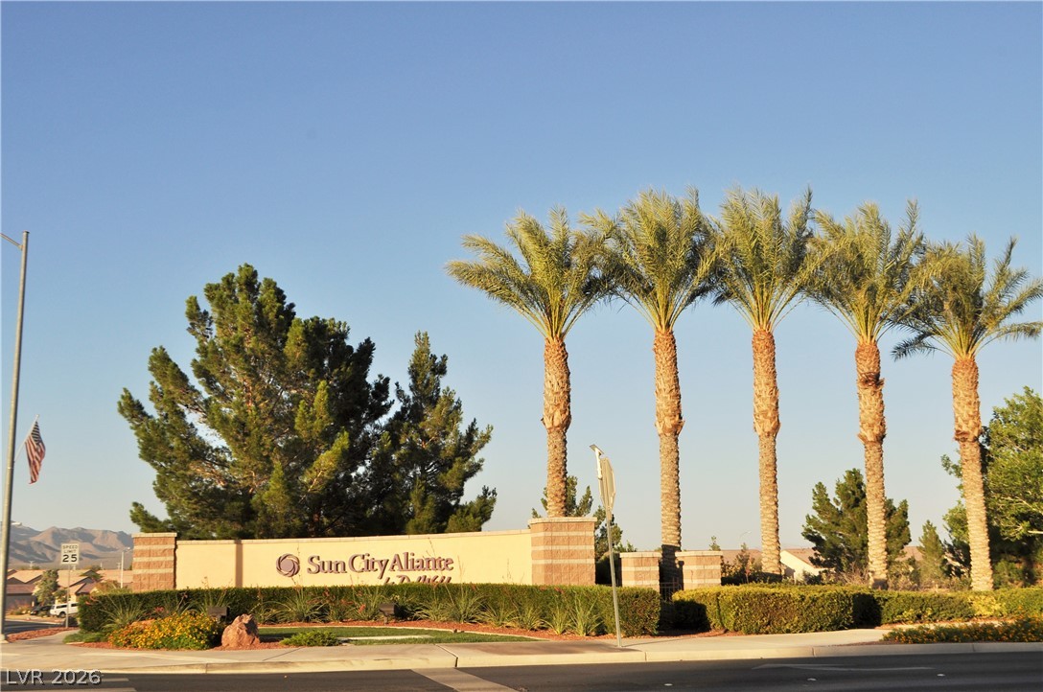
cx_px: 522
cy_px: 346
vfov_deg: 34.1
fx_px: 1128
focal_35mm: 39
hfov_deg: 49.6
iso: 200
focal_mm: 26
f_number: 10
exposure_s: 1/400
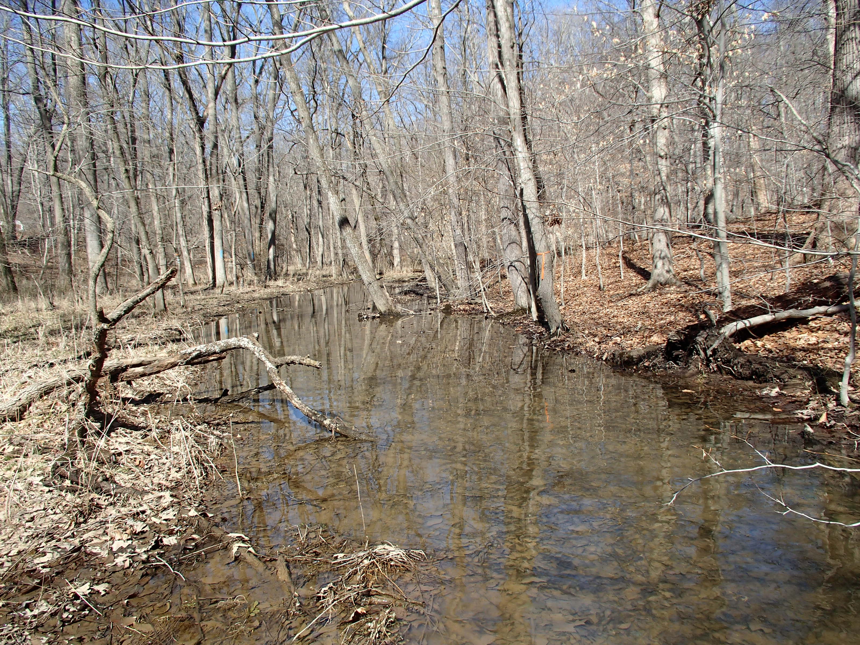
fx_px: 696
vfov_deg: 49.7
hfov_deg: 63.4
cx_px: 430
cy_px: 322
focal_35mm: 28
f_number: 3.9
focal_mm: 5
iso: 100
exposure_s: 1/500
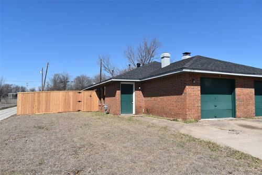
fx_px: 197
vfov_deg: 48.0
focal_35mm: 27
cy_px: 88
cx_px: 131
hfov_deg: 67.4
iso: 100
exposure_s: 1/320
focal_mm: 18
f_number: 9
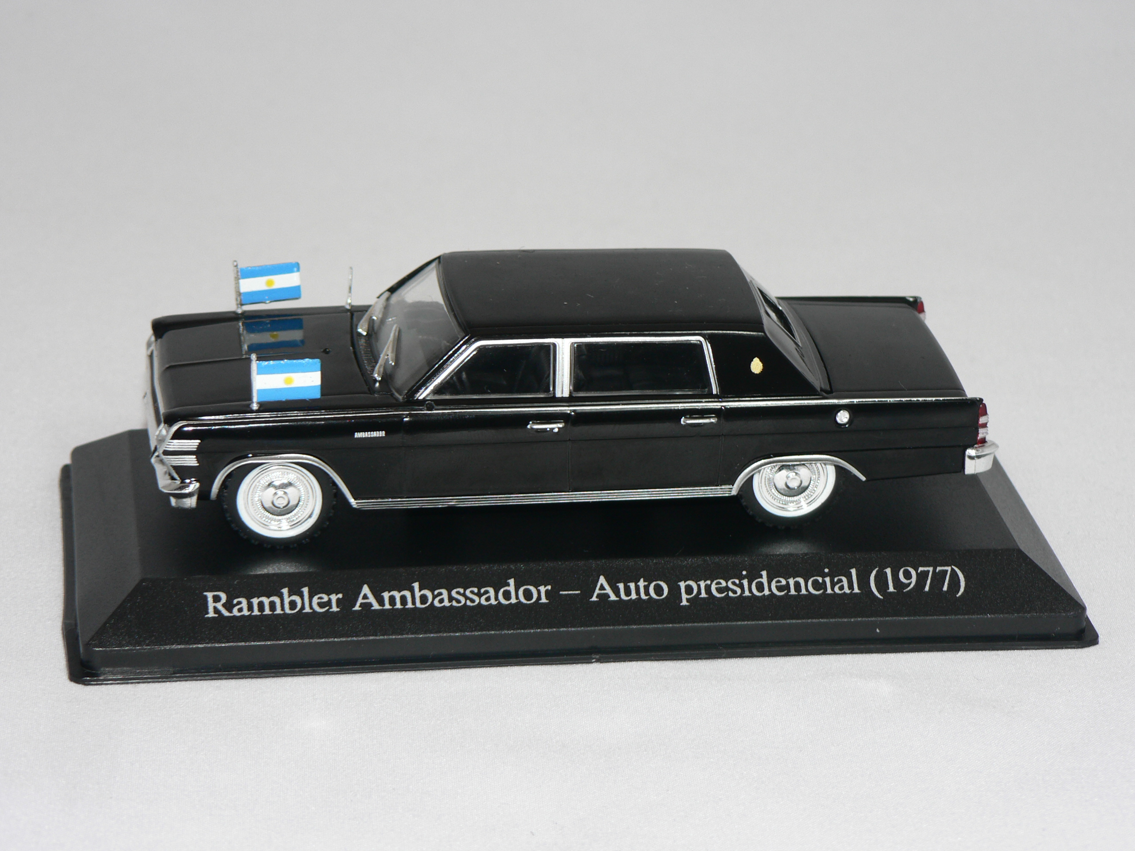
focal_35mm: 114
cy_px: 426
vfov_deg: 13.0
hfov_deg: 17.3
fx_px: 3738
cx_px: 568
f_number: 3.2
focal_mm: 19
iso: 80
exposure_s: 1/60
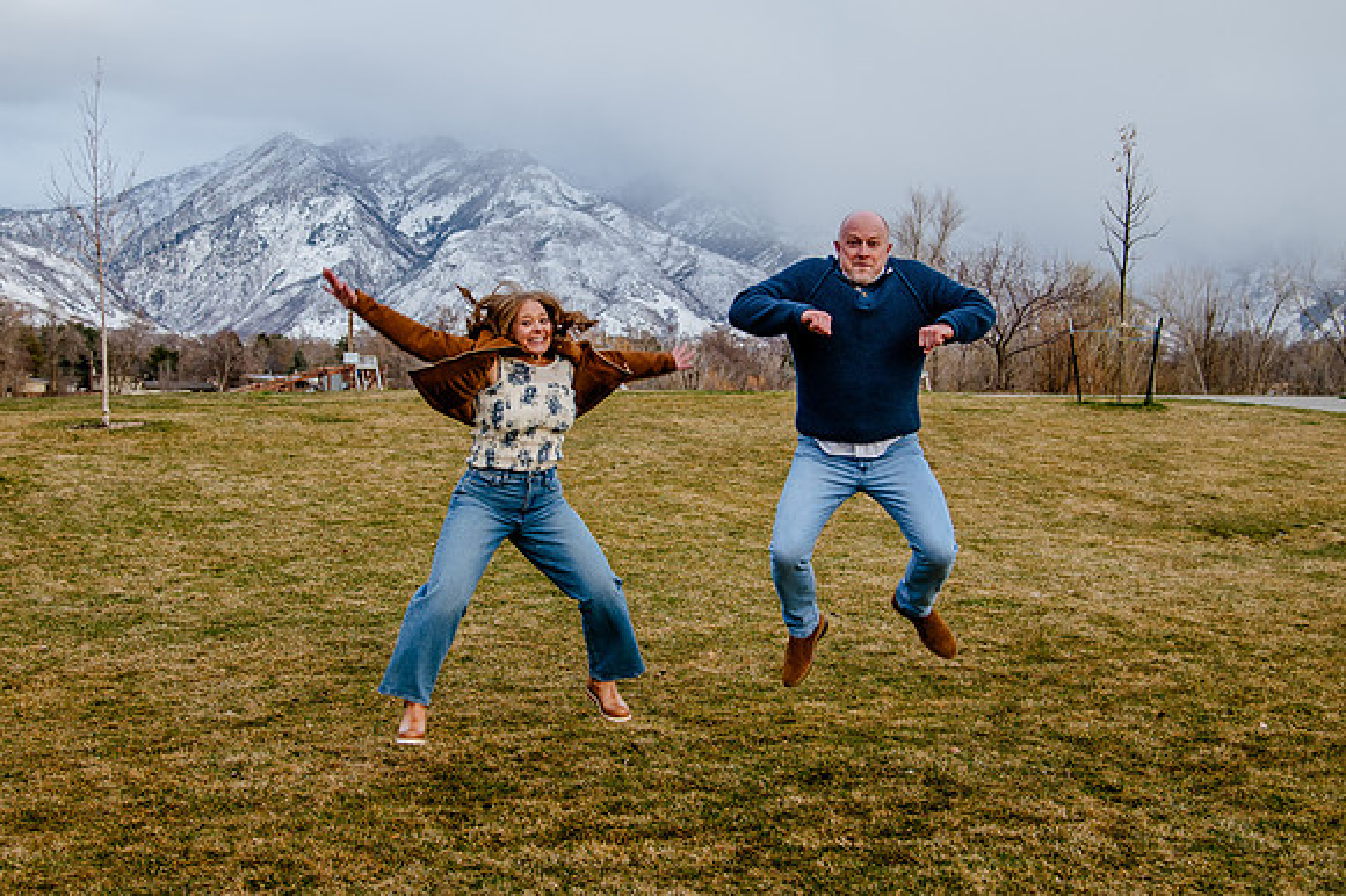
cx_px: 622
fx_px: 1880
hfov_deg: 39.4
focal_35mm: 50
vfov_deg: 26.8
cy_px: 402
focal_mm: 38
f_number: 4.5
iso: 400
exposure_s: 1/320
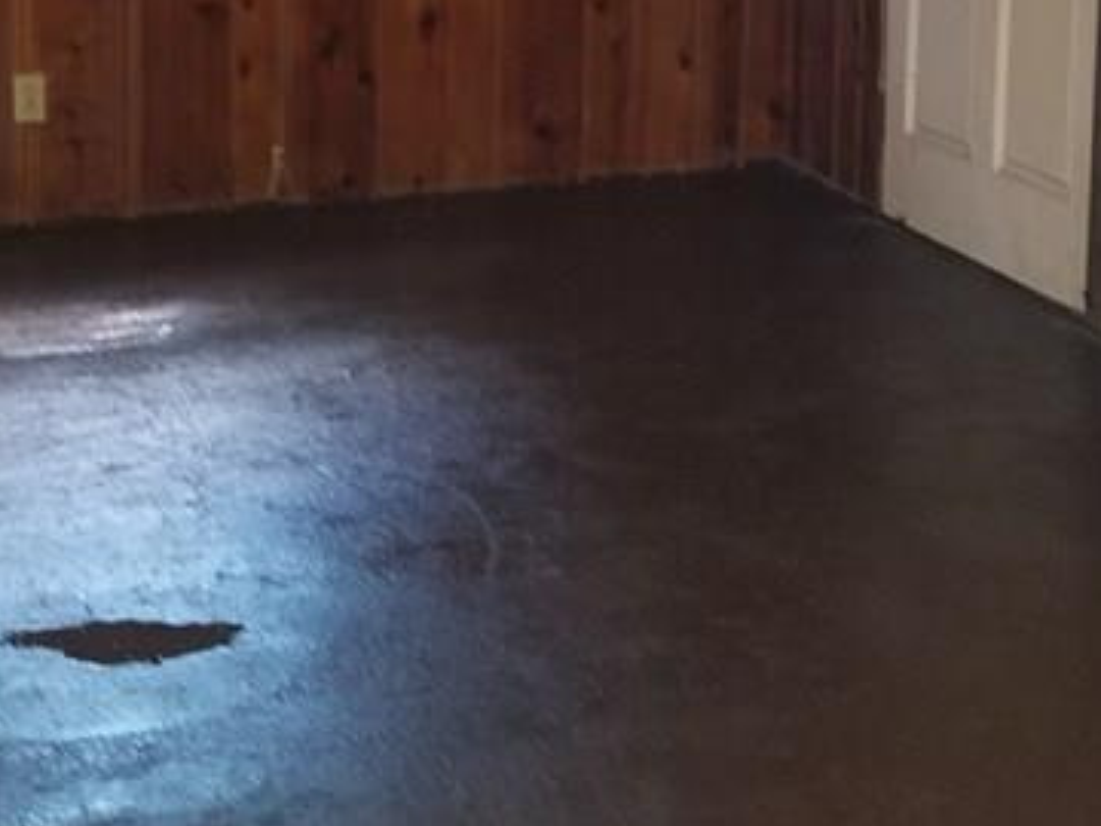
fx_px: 2354
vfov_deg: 19.0
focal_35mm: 74
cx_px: 602
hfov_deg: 26.3
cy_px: -125
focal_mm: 4.2
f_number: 1.7
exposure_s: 1/10
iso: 160
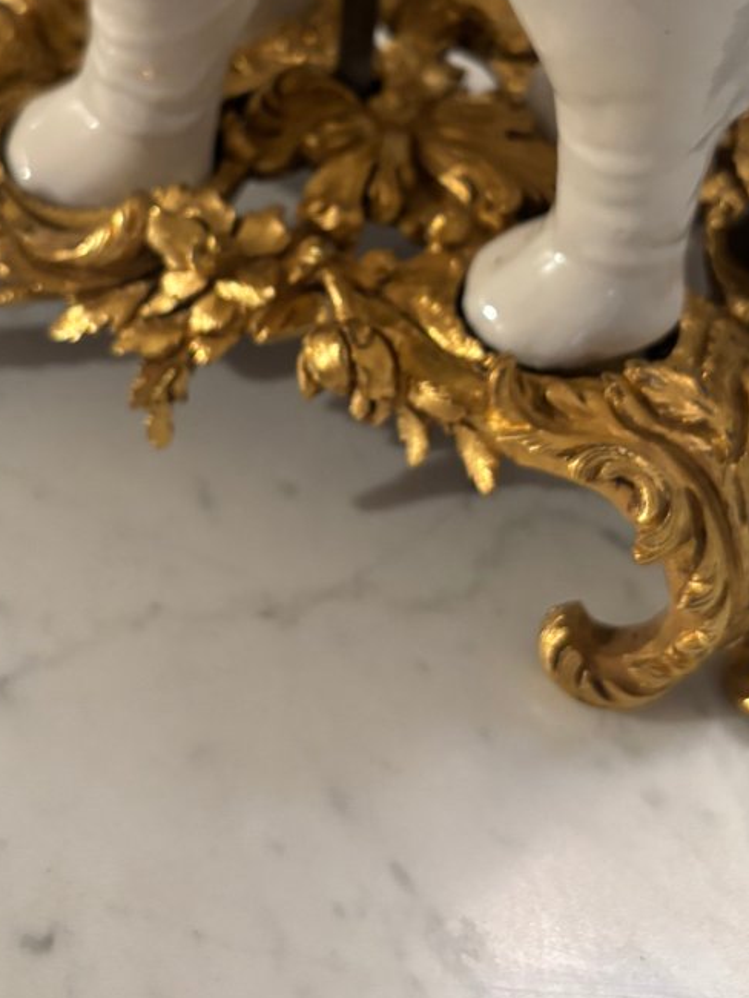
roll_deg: -5.8
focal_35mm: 48
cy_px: 233
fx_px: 1384
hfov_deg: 30.3
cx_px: 373
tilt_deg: -38.9
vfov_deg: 38.5
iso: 500
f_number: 1.6
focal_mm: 5.96
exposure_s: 1/50
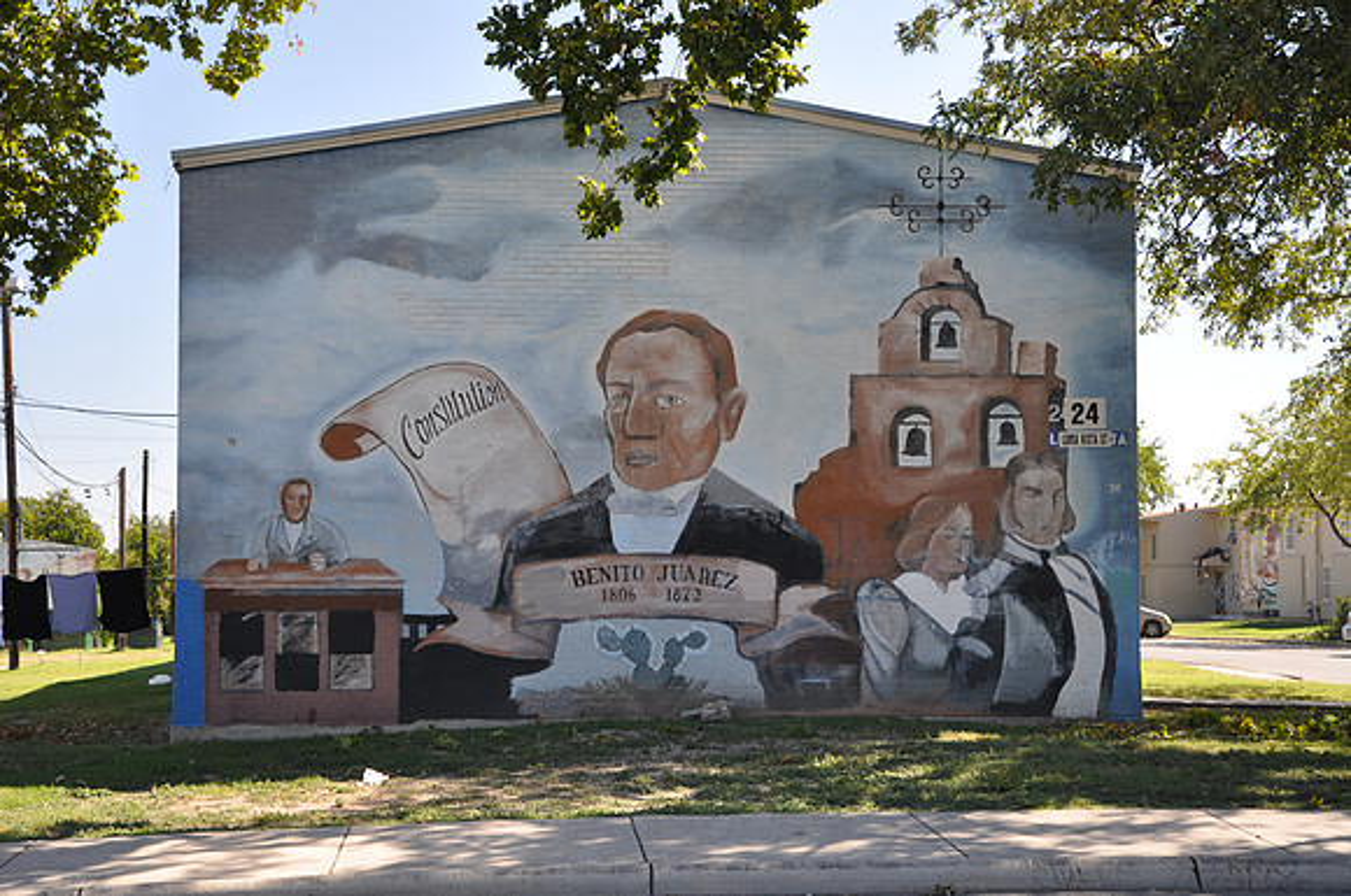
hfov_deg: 35.1
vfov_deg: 23.7
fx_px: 2136
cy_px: 448
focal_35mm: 57
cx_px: 676
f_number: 5.6
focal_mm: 38
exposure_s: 1/125
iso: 250
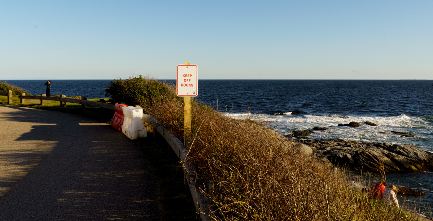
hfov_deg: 57.1
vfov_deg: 30.9
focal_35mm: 35
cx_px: 217
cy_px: 84
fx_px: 398
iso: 500
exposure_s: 1/50
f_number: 25
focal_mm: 22
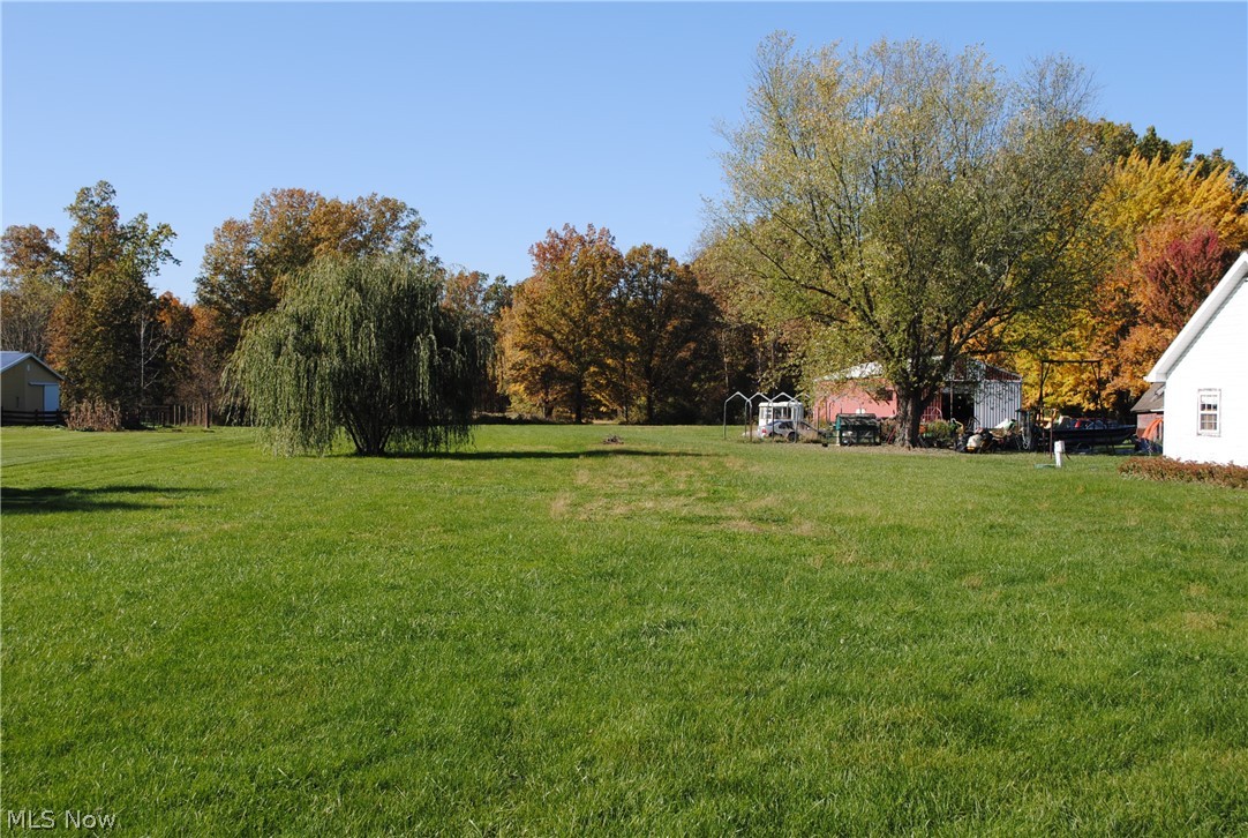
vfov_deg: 34.4
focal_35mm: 39
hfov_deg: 49.5
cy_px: 419
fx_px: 1355
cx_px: 624
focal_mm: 26
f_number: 8
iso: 100
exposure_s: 1/250
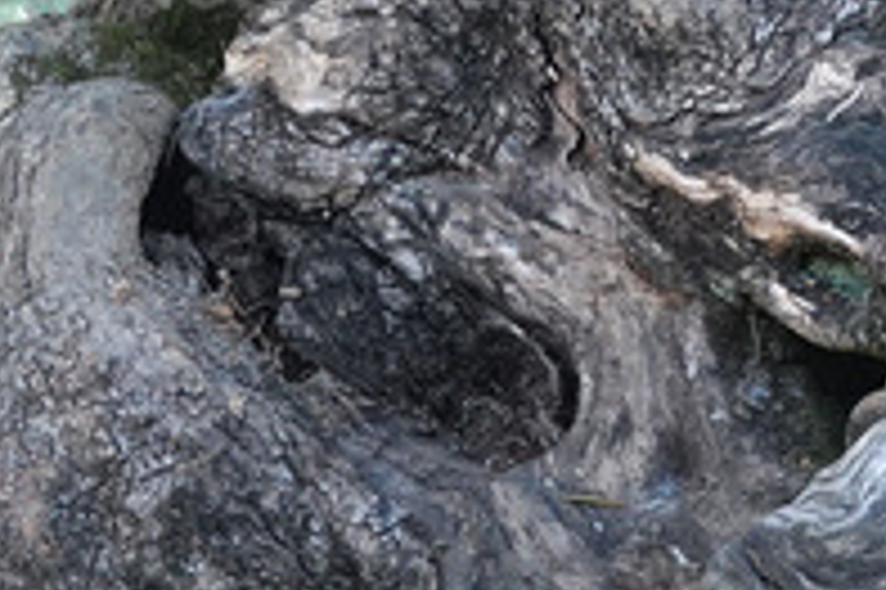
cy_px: 376
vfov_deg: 4.5
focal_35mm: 302
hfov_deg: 6.7
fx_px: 7426
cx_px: 1309
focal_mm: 21.32
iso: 500
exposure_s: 1/60
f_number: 3.5
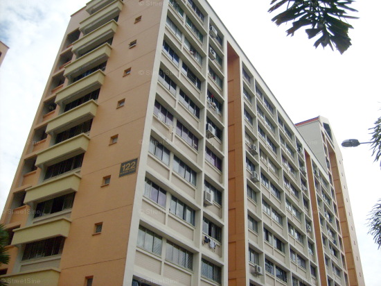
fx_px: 385
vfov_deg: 40.7
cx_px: 190
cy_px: 143
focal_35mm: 35
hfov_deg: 52.6
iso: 80
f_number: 7.1
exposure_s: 1/500
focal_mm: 5.8
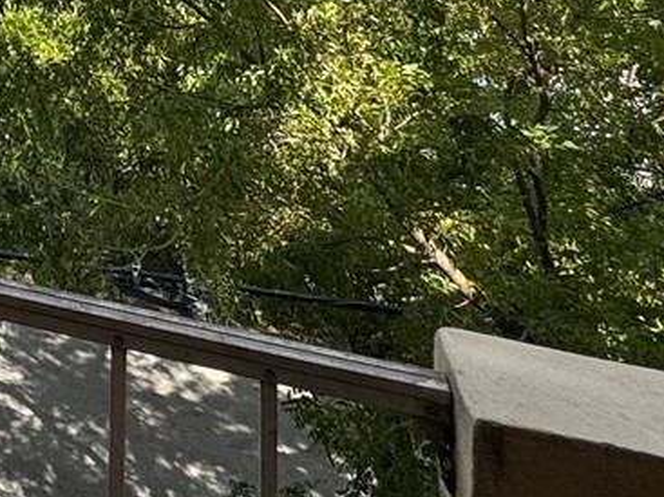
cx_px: -347
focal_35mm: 61
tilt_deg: +6.5
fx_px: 1170
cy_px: -352
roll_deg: -3.2
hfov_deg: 24.3
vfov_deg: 19.2
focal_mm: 2.22
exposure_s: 1/1217
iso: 50
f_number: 2.2
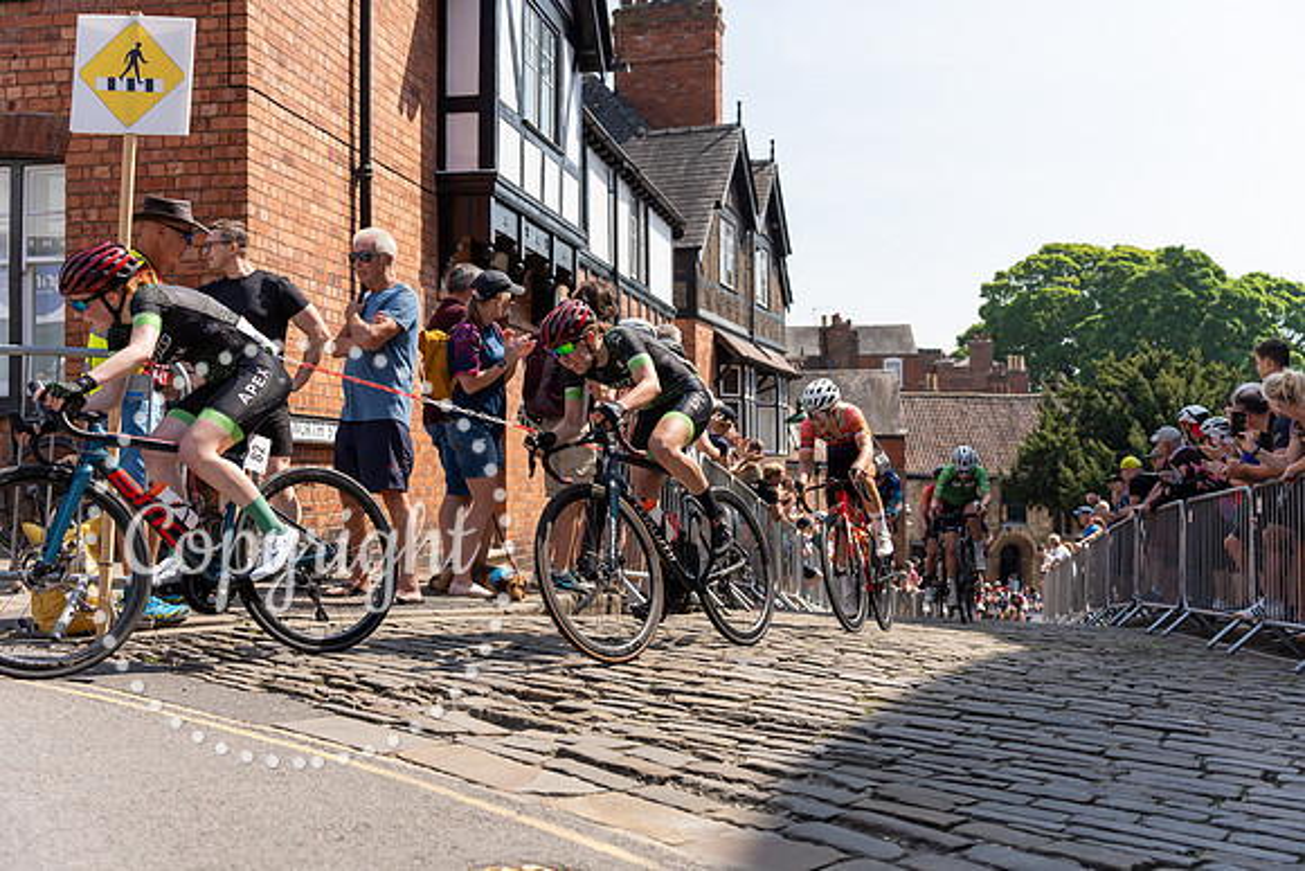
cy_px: 436
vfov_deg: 35.1
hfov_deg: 50.7
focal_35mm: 38
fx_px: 1378
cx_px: 652
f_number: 3.5
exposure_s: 1/2500
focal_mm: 38
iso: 160
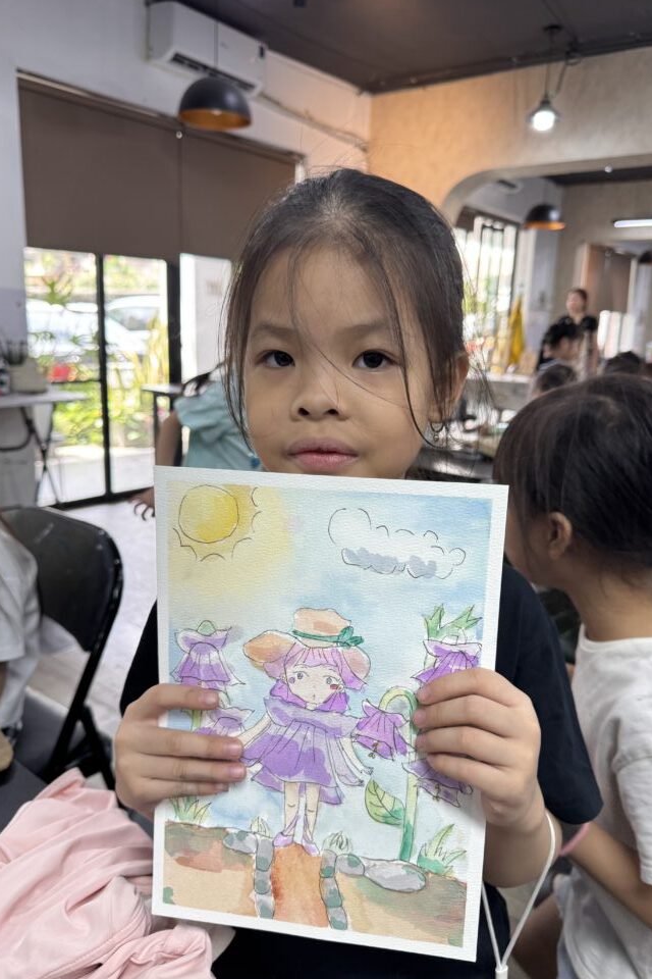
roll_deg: -2.0
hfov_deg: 49.6
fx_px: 706
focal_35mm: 26
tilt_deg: -14.4
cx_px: 327
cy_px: 502
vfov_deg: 69.4
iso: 125
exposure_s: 1/121
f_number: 1.78
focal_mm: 6.76
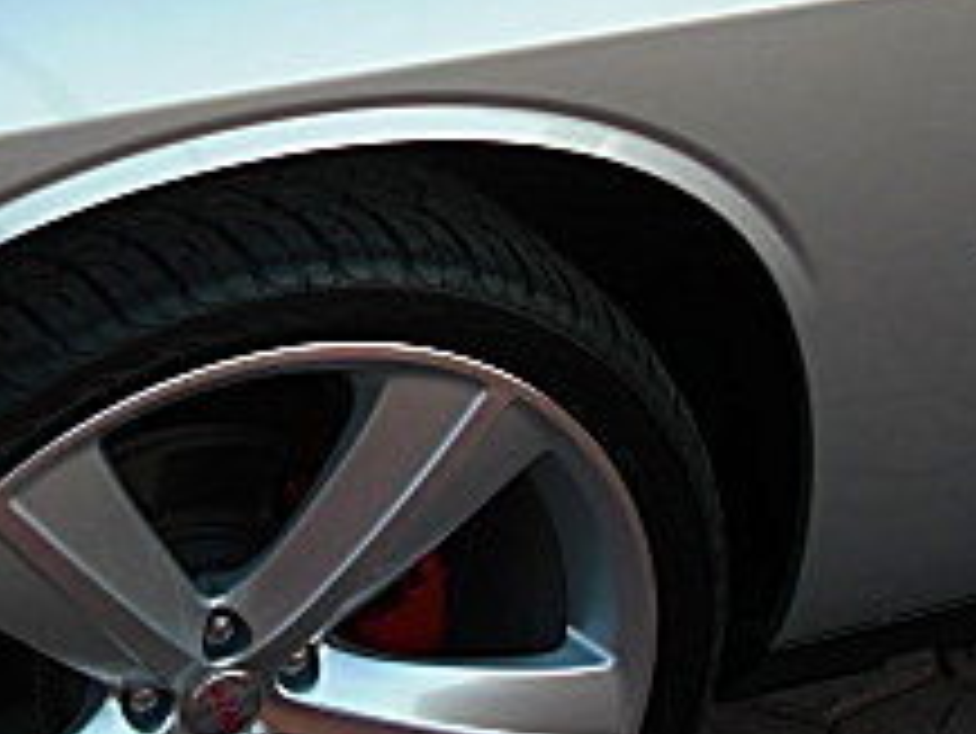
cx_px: 67
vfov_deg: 13.9
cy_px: 86
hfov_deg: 18.2
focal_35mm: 106
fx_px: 2990
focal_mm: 6.3
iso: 50
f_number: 2.8
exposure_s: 1/125
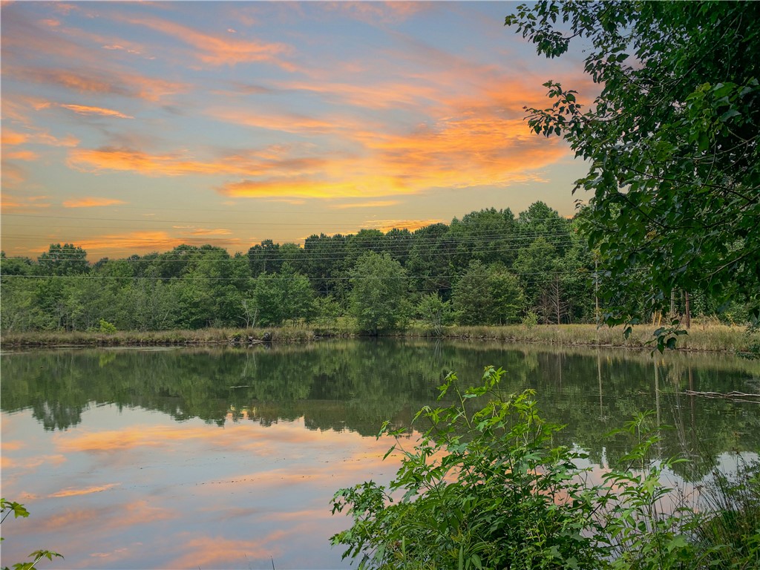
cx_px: 380
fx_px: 571
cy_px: 285
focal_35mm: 26
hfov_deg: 67.3
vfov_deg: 53.1
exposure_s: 1/3000
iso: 25
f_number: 1.8
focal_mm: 4.25
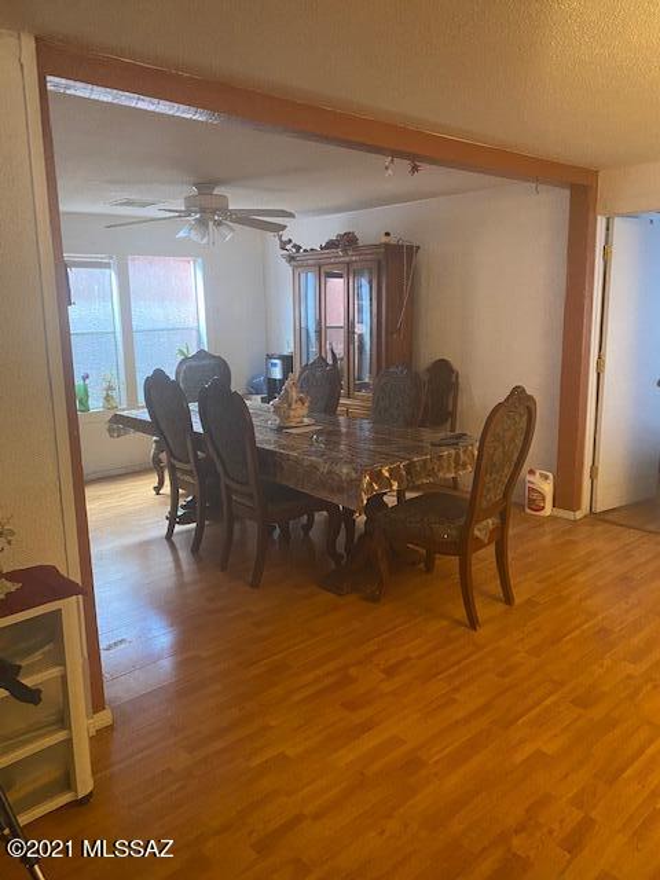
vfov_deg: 67.3
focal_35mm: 26
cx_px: 330
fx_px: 661
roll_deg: +1.1
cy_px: 440
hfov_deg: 53.1
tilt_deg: -10.9
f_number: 1.8
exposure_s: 1/40
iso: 640
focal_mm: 4.25
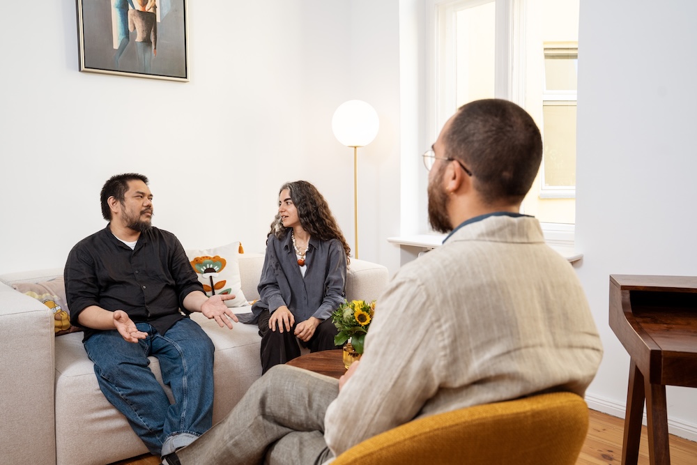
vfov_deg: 38.9
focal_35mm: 34
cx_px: 348
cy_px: 232
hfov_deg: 55.8
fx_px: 658
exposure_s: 1/160
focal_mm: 34
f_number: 5
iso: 640
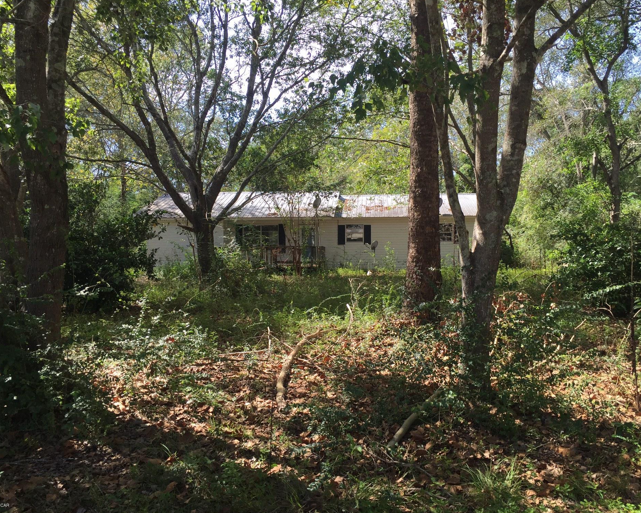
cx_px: 333
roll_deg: +0.4
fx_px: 588
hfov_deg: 57.2
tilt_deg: +0.9
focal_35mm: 31
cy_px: 259
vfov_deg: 47.1
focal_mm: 4.15
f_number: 2.2
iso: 32
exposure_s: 1/408
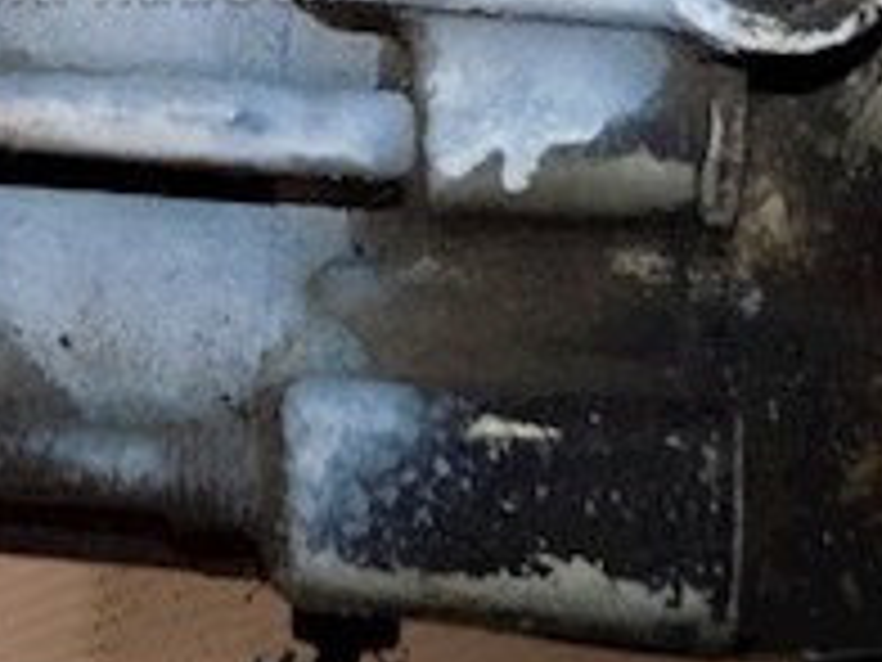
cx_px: 234
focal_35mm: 75
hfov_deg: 25.7
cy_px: -153
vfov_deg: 18.5
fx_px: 1911
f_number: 3.1
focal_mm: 4
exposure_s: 1/30
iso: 200
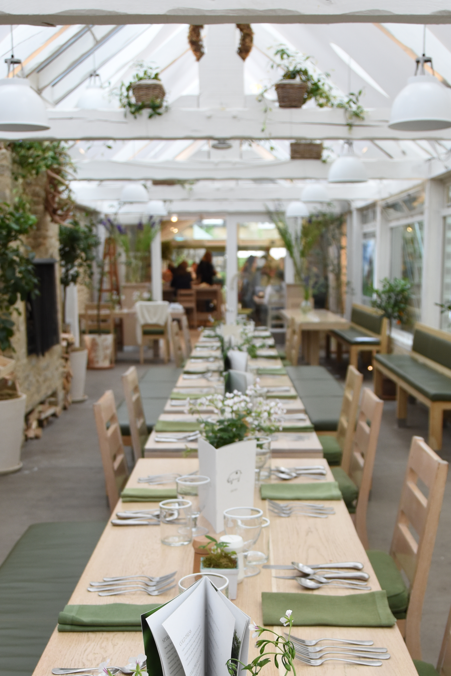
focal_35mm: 48
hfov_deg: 28.1
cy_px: 453
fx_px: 902
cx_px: 234
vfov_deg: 40.6
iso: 400
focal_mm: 22
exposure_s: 1/60
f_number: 4
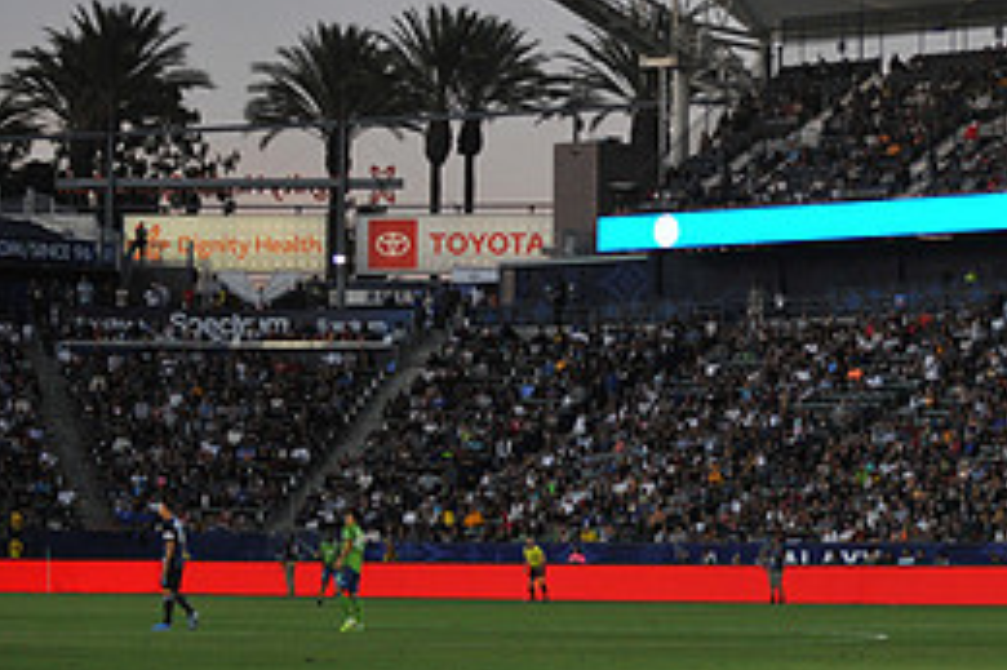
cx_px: 871
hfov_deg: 13.1
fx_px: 4361
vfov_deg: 8.8
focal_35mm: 156
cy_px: 232
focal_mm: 70
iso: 1600
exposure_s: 1/3200
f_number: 2.8
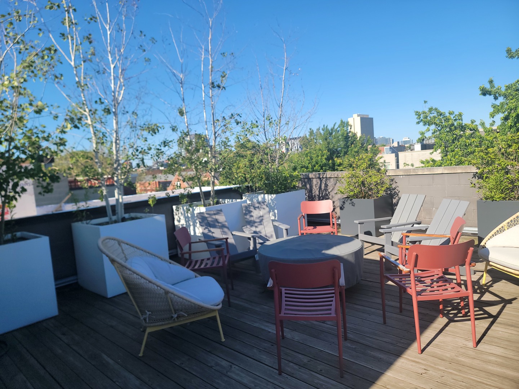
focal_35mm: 24
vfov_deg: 56.8
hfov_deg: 71.6
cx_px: 260
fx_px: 360
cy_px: 194
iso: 16
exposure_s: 1/579
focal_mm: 6.7
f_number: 1.8
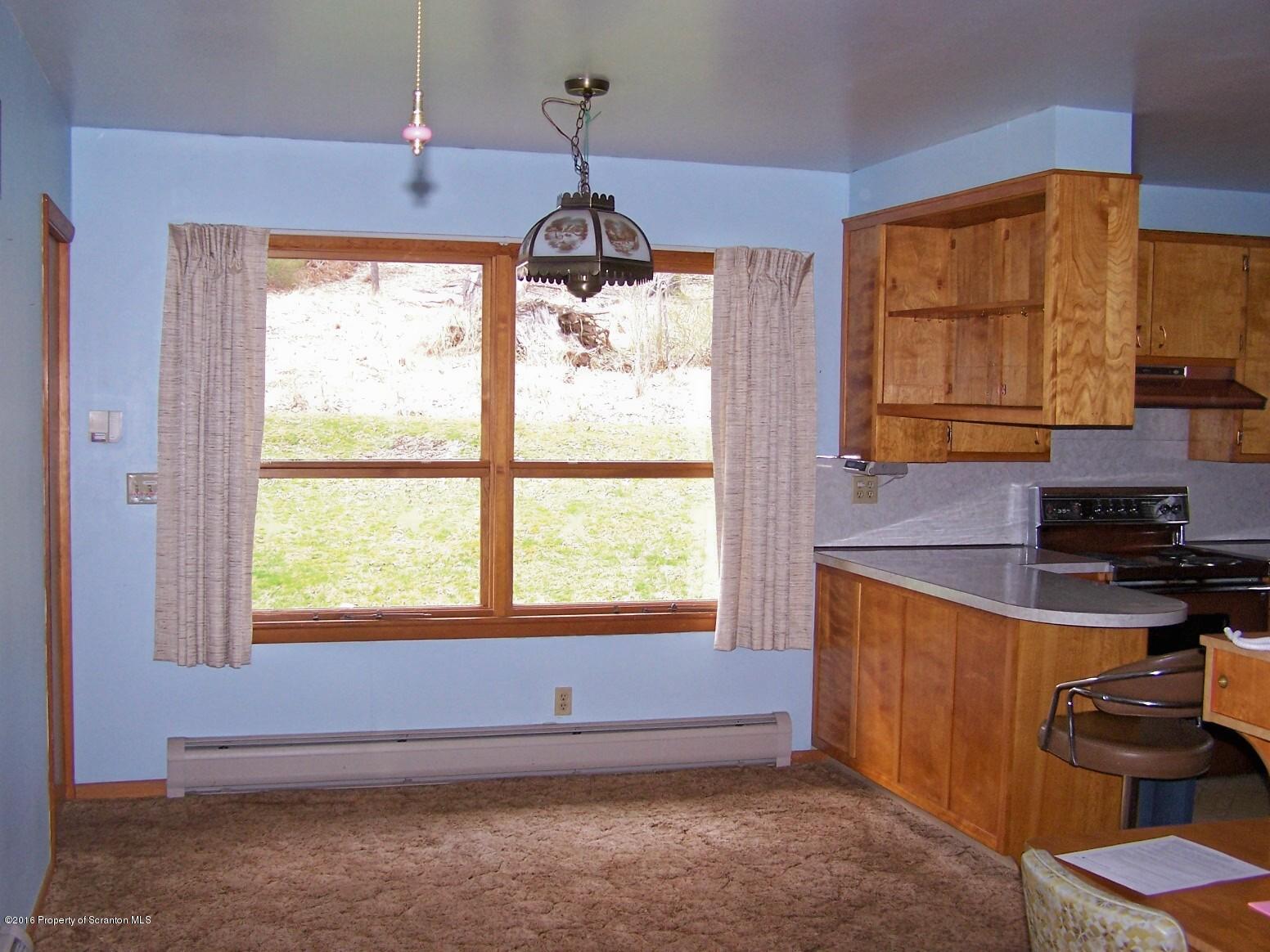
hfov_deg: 49.0
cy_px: 476
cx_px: 635
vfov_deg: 37.7
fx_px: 1394
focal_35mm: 38
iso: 140
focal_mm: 6.3
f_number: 2.8
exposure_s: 1/60
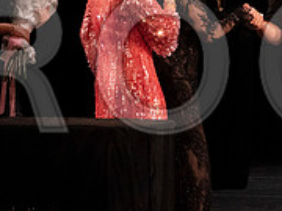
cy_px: 66
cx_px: 150
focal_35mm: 937
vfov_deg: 1.6
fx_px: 7633
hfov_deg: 2.1
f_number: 10
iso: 12800
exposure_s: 1/320
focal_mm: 303
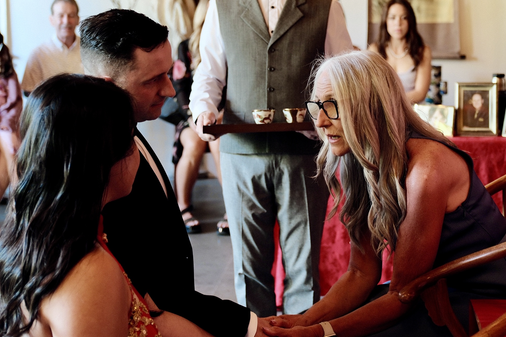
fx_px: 886
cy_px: 85
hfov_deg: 31.9
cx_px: 239
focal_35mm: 63
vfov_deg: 21.4
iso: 400
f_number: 1.8
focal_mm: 24.9
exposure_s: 1/38
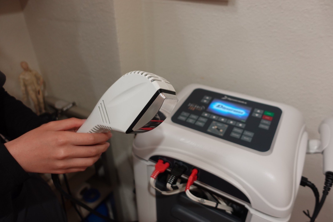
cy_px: 111
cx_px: 166
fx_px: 222
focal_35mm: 24
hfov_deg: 73.8
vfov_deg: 53.1
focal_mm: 9.4
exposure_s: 1/30
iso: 125
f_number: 1.8
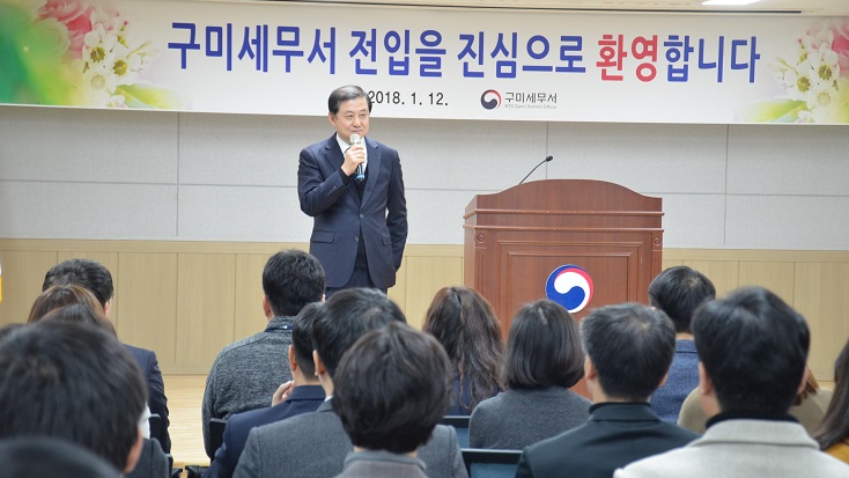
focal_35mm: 98
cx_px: 427
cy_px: 248
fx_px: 2206
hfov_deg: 21.8
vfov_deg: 12.4
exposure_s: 1/30
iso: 900
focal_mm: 62
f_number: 5.3
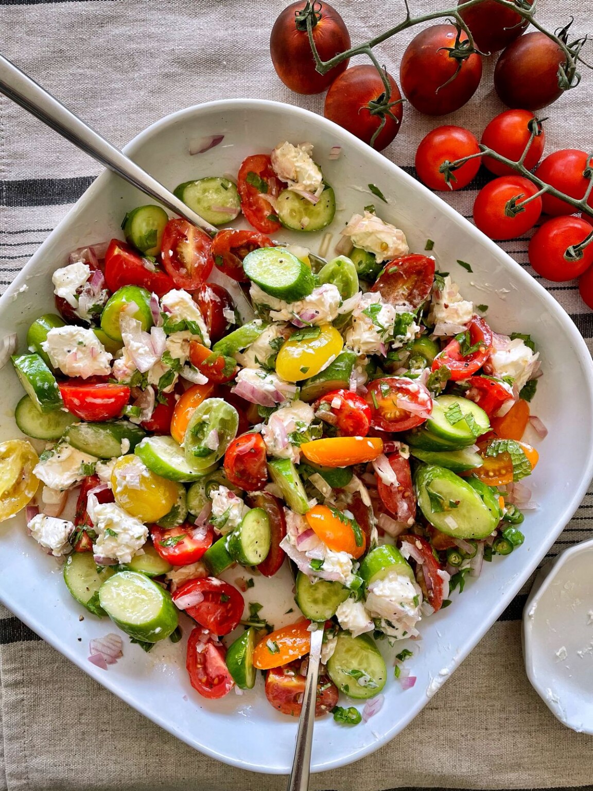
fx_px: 594
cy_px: 396
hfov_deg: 53.1
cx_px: 296
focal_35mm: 26
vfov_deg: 67.3
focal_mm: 4.2
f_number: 1.6
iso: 64
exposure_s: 1/121
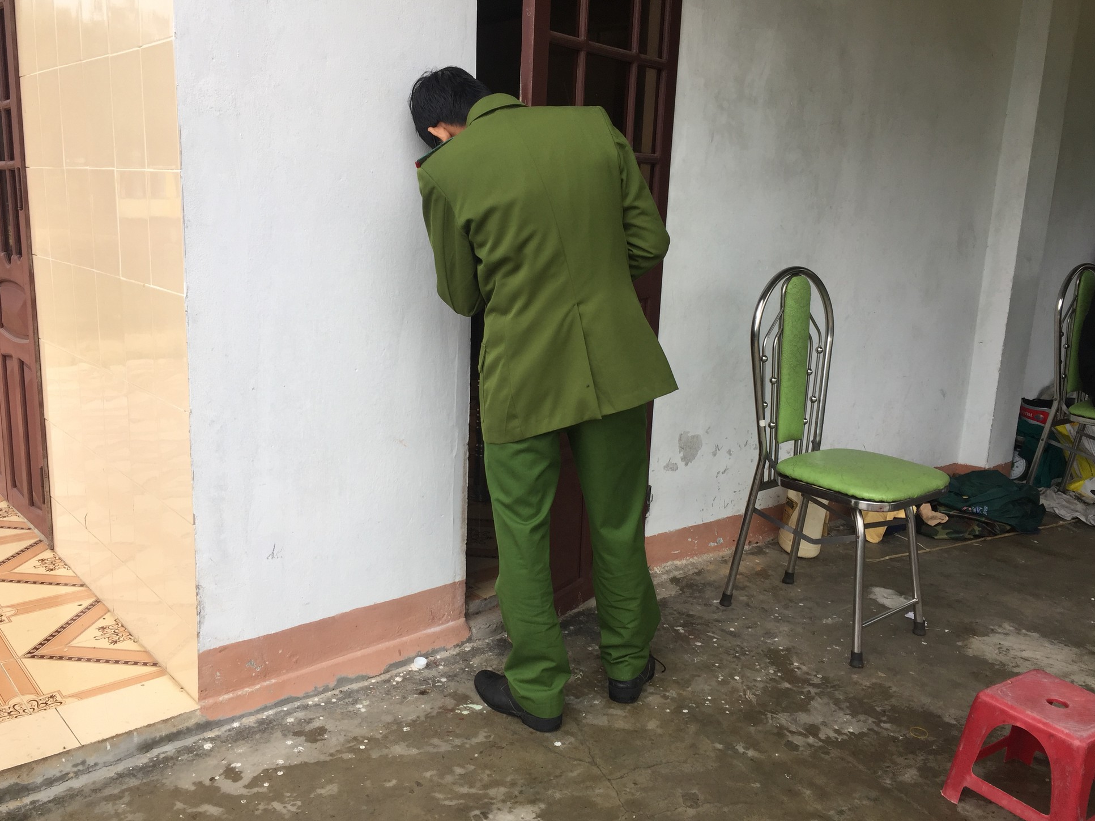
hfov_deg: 60.0
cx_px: 535
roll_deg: -2.6
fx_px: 949
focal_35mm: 30
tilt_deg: -11.2
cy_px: 422
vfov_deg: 46.8
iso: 32
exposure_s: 1/143
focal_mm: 4.15
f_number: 2.2
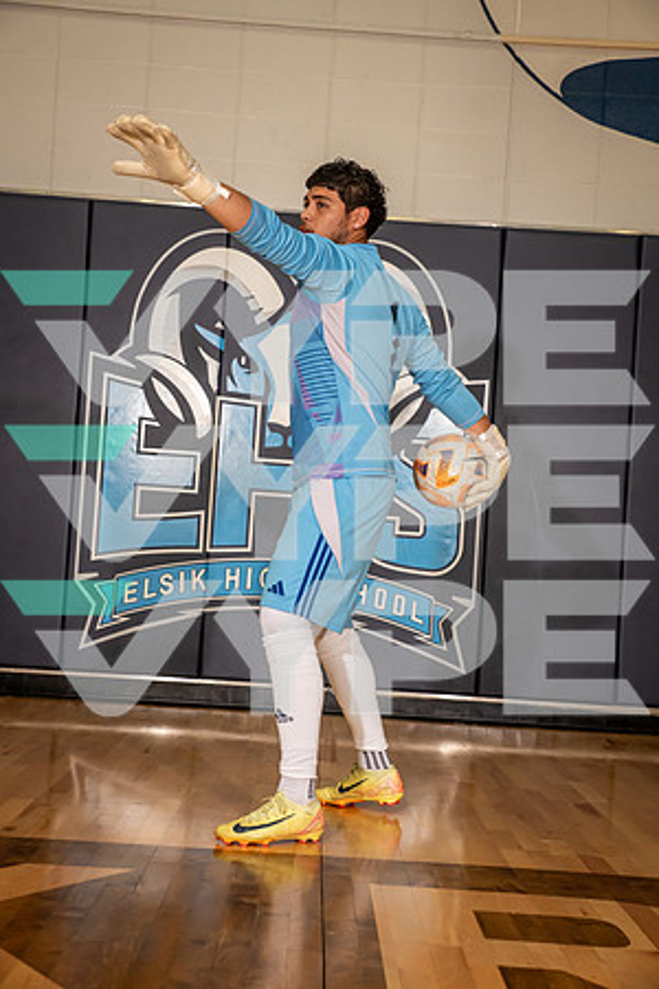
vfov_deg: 36.2
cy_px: 494
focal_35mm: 55
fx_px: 1510
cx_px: 330
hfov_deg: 24.6
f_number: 6.3
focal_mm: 55
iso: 800
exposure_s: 1/320
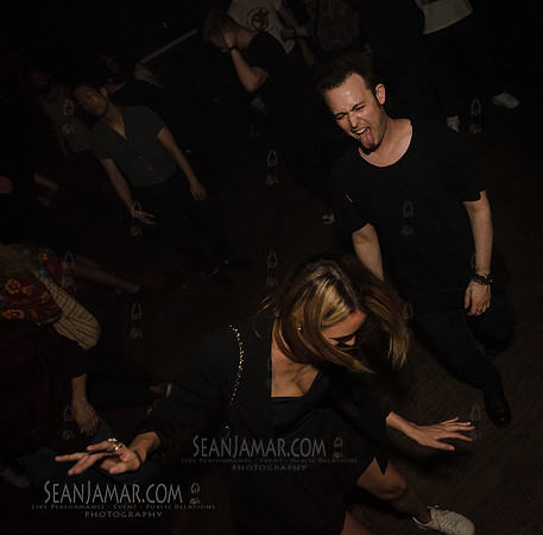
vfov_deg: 53.1
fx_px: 535
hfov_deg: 51.7
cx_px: 401
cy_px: 268
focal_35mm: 30
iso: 2000
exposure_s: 1/320
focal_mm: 24
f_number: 4.5
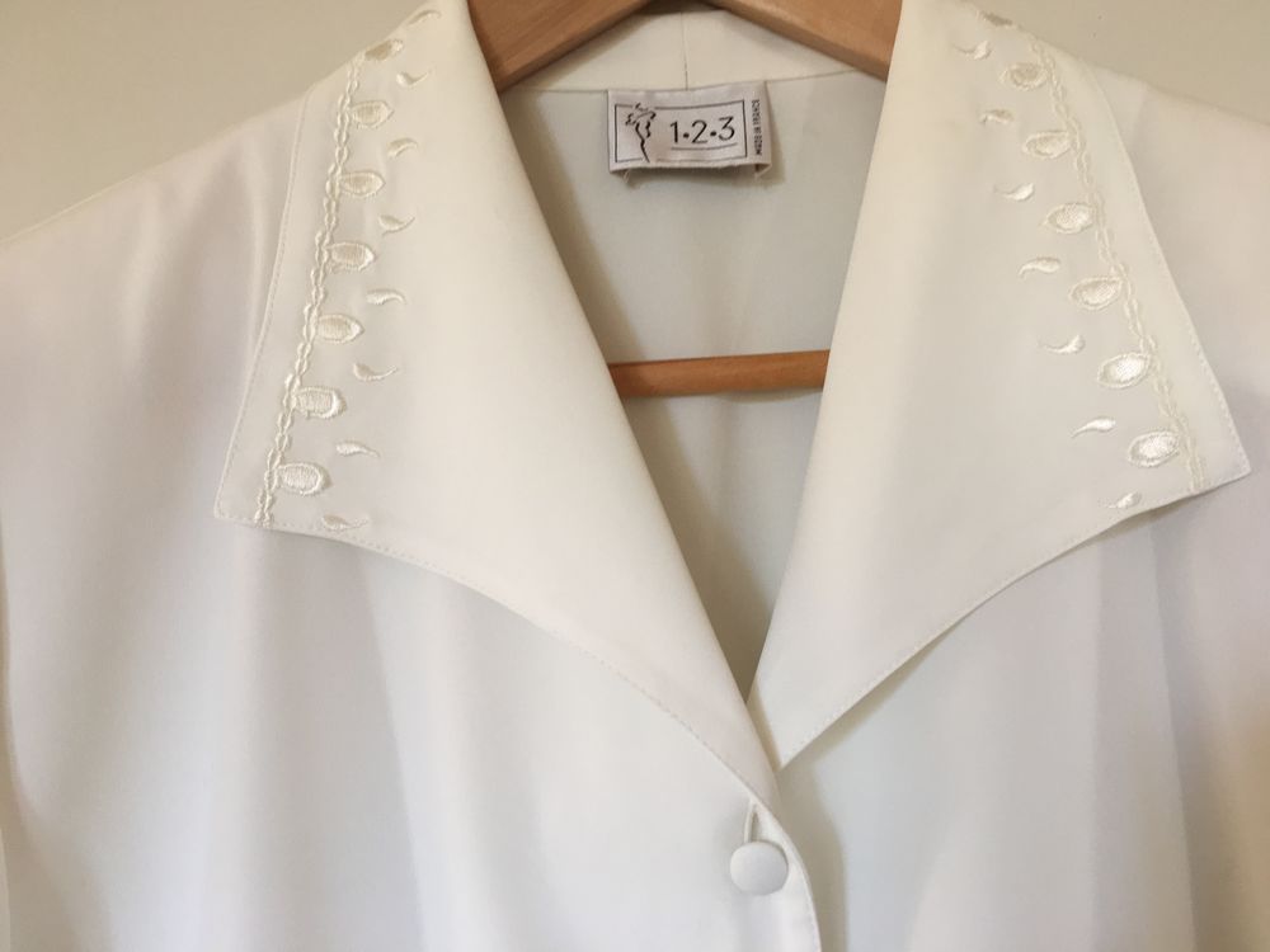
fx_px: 1064
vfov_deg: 48.2
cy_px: 476
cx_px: 635
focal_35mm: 29
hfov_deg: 61.7
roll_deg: +1.7
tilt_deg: +8.0
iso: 64
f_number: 2.2
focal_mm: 4.15
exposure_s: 1/33
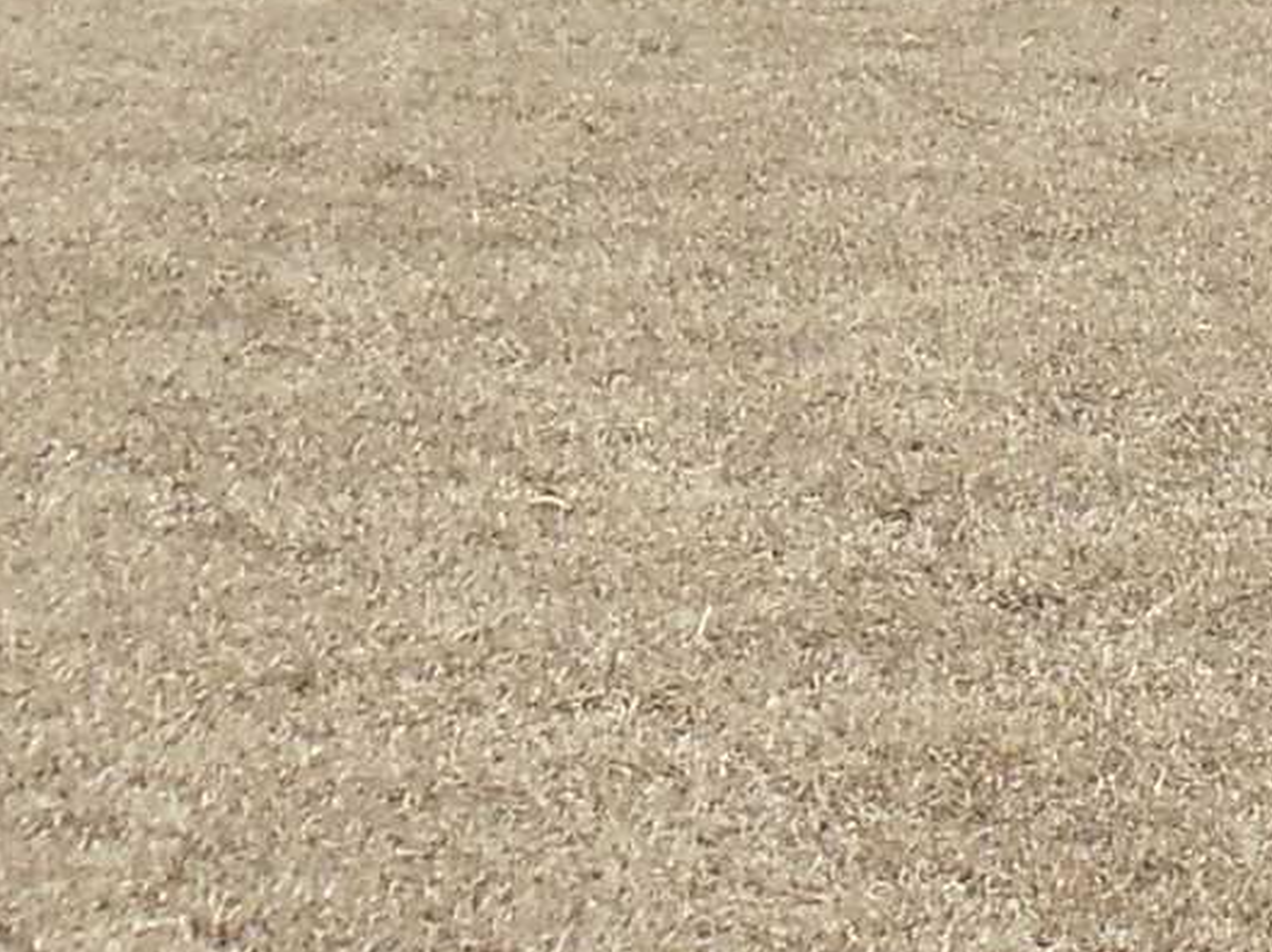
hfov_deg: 7.6
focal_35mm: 257
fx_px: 9439
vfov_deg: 5.7
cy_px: -686
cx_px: 1715
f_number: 7.1
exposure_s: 1/320
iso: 100
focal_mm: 6
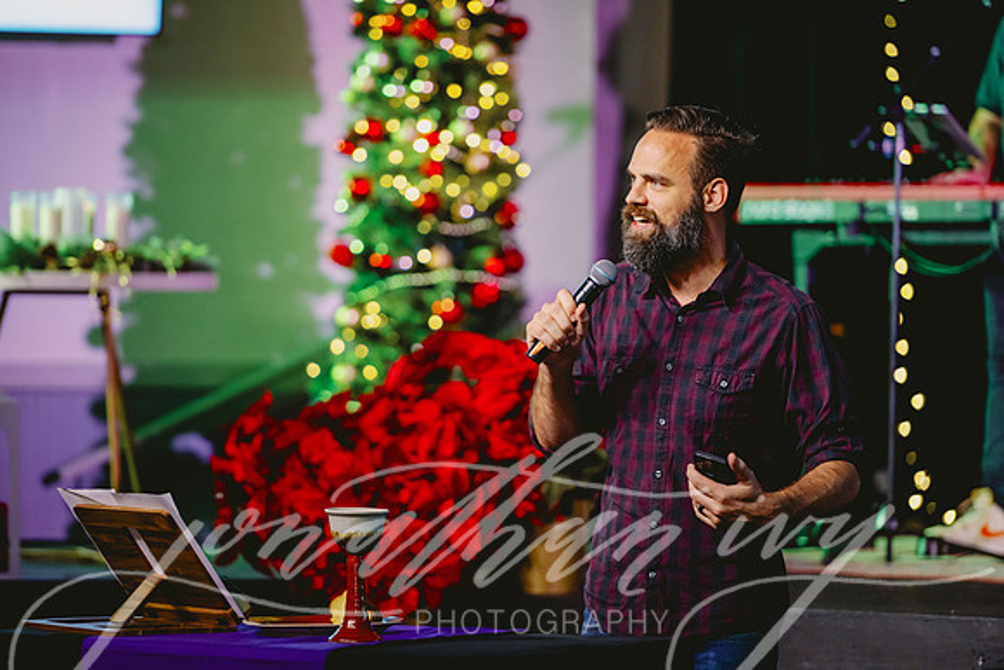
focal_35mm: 200
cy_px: 335
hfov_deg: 10.3
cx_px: 502
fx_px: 5579
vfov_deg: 6.9
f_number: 2.8
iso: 1250
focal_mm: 200
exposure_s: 1/250
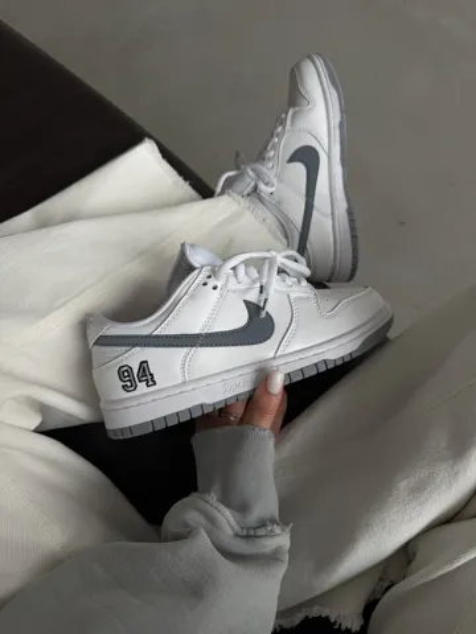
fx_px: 440
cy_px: 317
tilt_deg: -66.0
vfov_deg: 71.6
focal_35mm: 24
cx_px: 238
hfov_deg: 56.8
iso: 80
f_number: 1.78
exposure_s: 1/521
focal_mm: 6.76
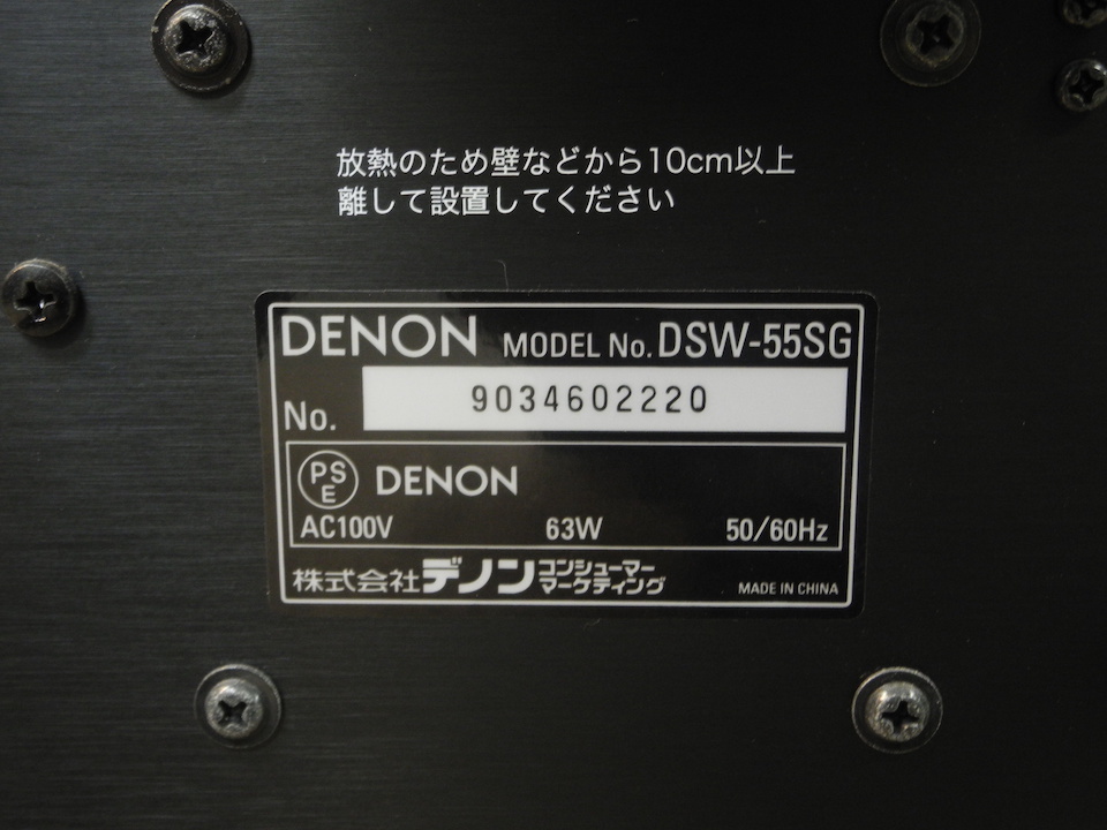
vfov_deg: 32.2
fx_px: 1439
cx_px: 554
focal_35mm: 45
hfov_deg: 42.1
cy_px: 415
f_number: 3.2
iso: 400
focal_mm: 9.7
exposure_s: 1/11.2
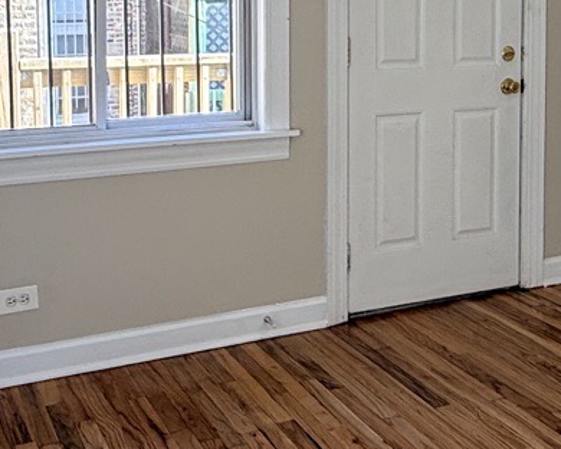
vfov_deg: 26.3
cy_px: 50
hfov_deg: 33.2
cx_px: 390
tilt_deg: -3.0
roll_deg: -0.4
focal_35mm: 56
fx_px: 930
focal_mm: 2.22
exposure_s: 1/120
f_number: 2.2
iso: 64
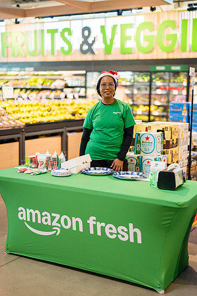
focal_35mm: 50
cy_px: 148
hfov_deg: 27.0
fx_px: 410
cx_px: 98
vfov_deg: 39.6
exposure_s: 1/800
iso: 800
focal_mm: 50
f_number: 1.4
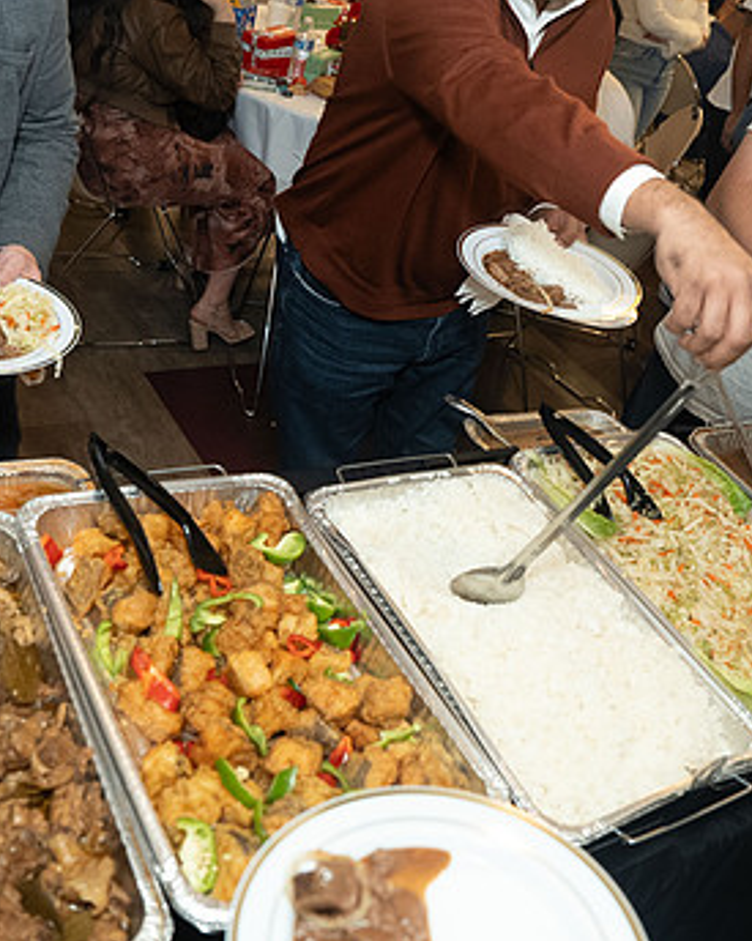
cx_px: 399
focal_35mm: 38
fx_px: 1058
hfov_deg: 39.1
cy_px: 414
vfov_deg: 47.9
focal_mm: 24
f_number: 3.5
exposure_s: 1/100
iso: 1600
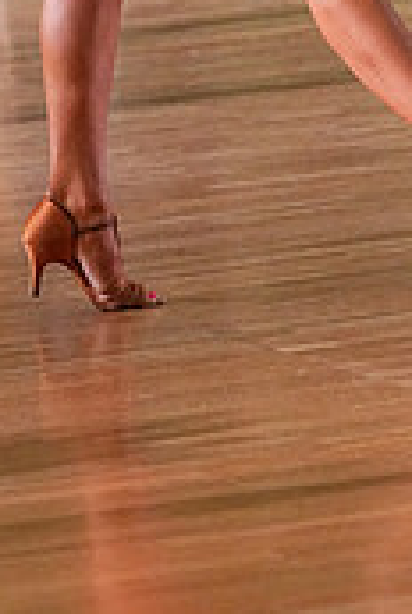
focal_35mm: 368
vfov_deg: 5.5
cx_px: 474
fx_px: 6292
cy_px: -358
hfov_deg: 3.7
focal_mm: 110
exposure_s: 1/400
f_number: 5
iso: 8000
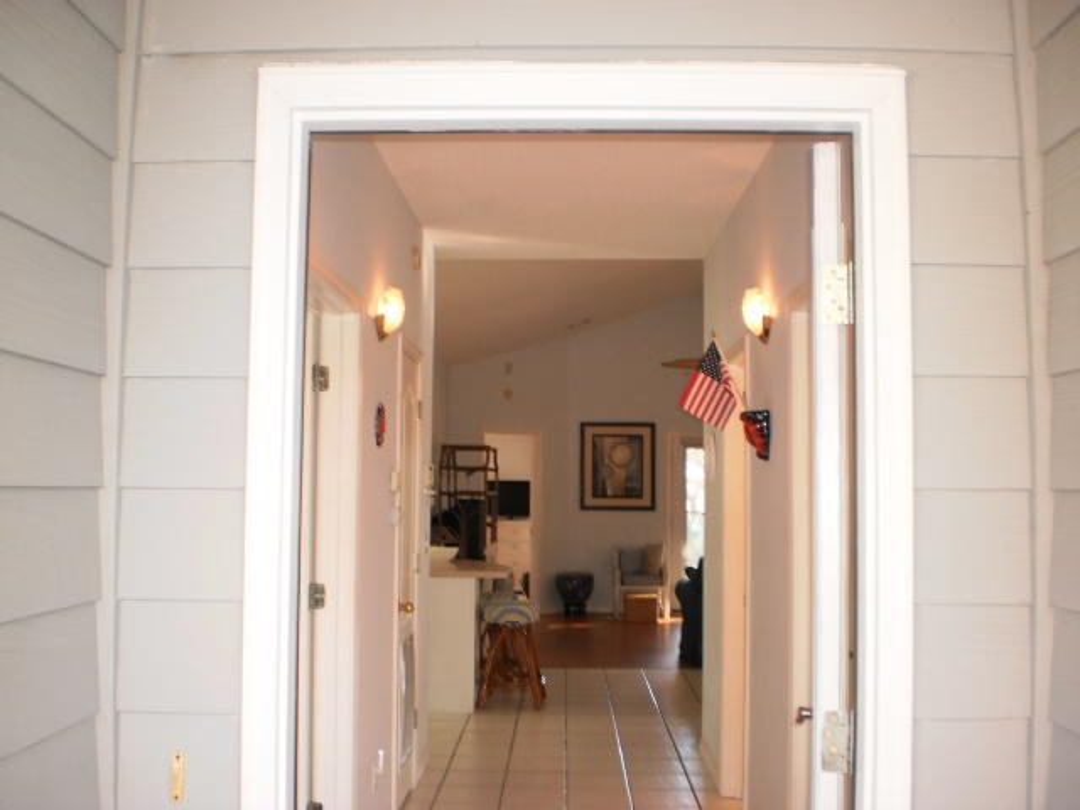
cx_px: 540
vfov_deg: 39.7
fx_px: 1123
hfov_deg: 51.4
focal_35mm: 36
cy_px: 405
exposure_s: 1/30
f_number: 3.1
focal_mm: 6.3
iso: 125
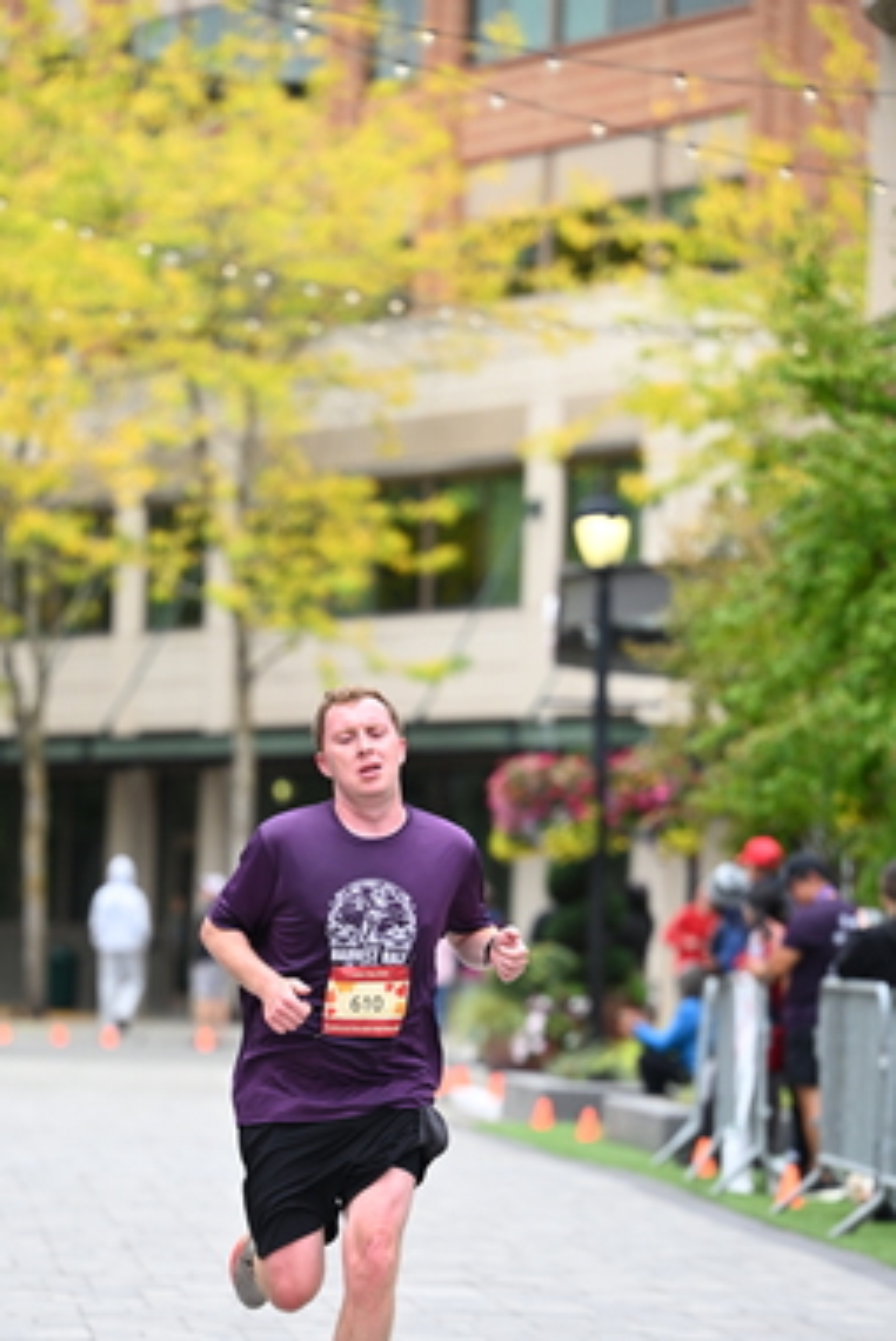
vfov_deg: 10.9
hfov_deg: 7.3
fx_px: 7005
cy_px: 879
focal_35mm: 188
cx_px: 277
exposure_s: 1/2000
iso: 800
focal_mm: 130
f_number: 2.8
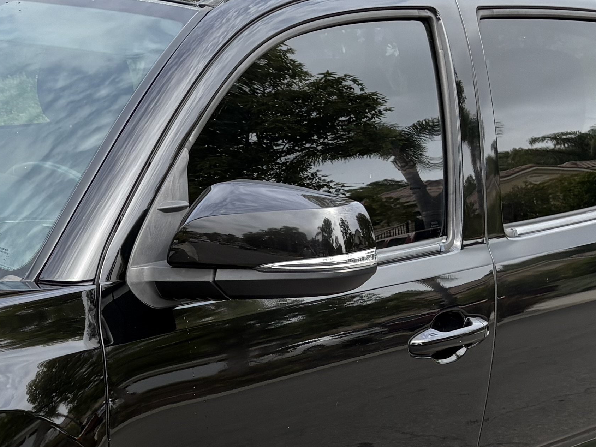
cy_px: 412
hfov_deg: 21.3
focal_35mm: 88
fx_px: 1515
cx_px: -41
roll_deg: -2.9
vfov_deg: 16.5
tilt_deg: -12.1
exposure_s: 1/861
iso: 50
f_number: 1.6
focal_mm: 5.96
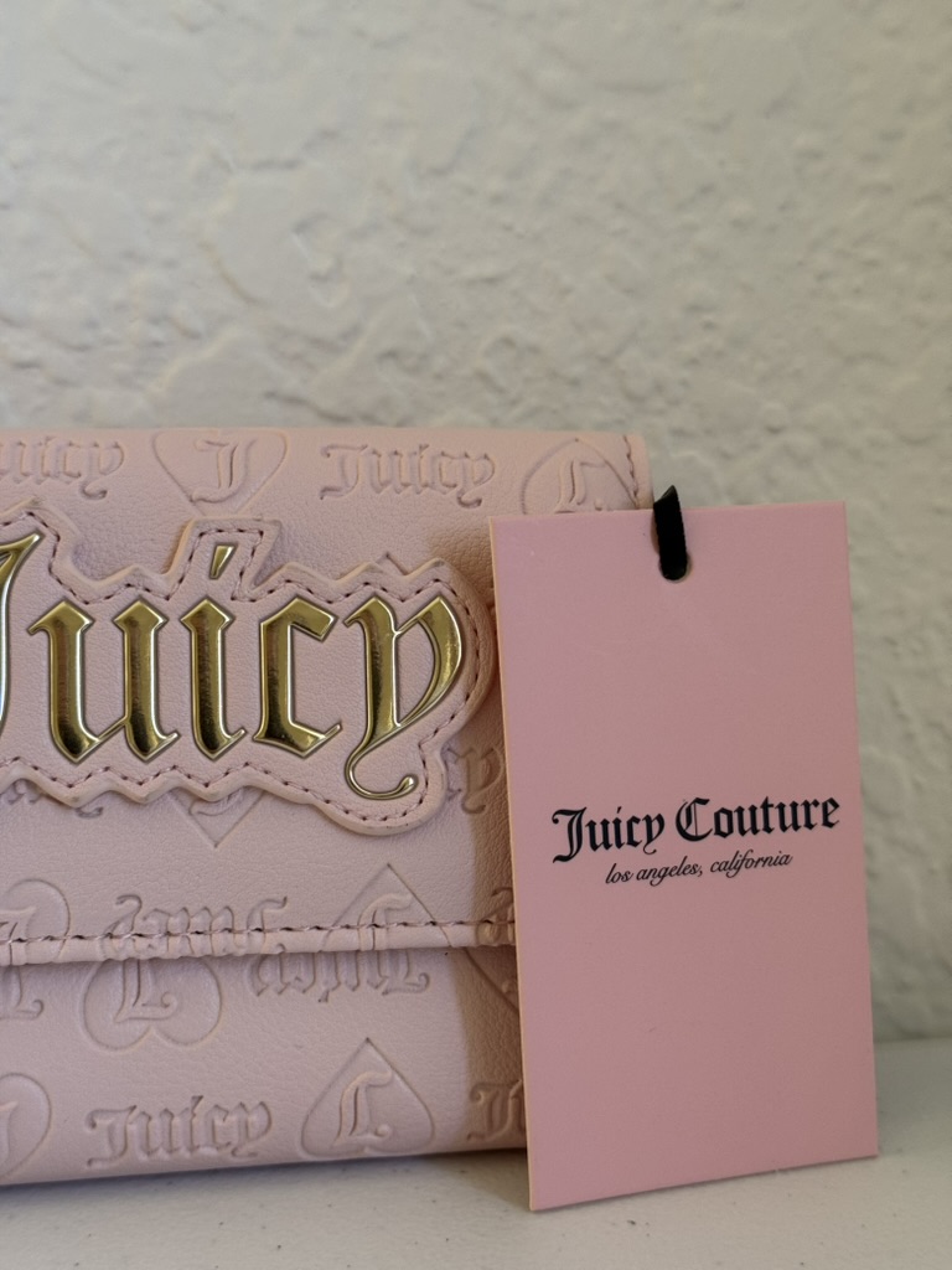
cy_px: 635
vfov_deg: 39.7
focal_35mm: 48
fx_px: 1760
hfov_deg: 30.3
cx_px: 476
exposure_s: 1/60
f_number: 1.78
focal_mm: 6.76
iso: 100
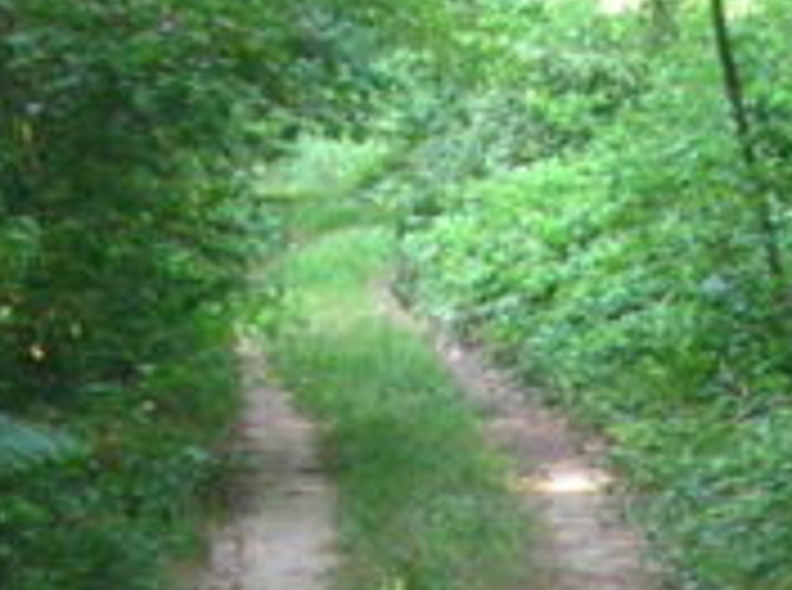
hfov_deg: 9.7
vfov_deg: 7.1
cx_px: 770
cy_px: 1031
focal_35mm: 204
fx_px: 4655
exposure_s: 1/60.1
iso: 118
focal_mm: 5.8
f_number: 2.8
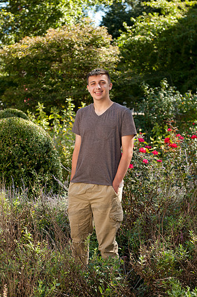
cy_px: 148
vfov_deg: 28.9
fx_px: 576
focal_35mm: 70
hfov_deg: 19.4
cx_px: 98
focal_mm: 70
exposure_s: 1/250
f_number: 5.6
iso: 160
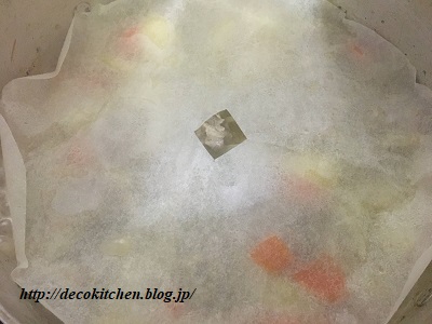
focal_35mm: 29
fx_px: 362
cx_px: 216
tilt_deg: -67.2
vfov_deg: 48.2
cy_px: 162
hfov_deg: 61.7
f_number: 2.2
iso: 250
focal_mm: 4.15
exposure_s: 1/15
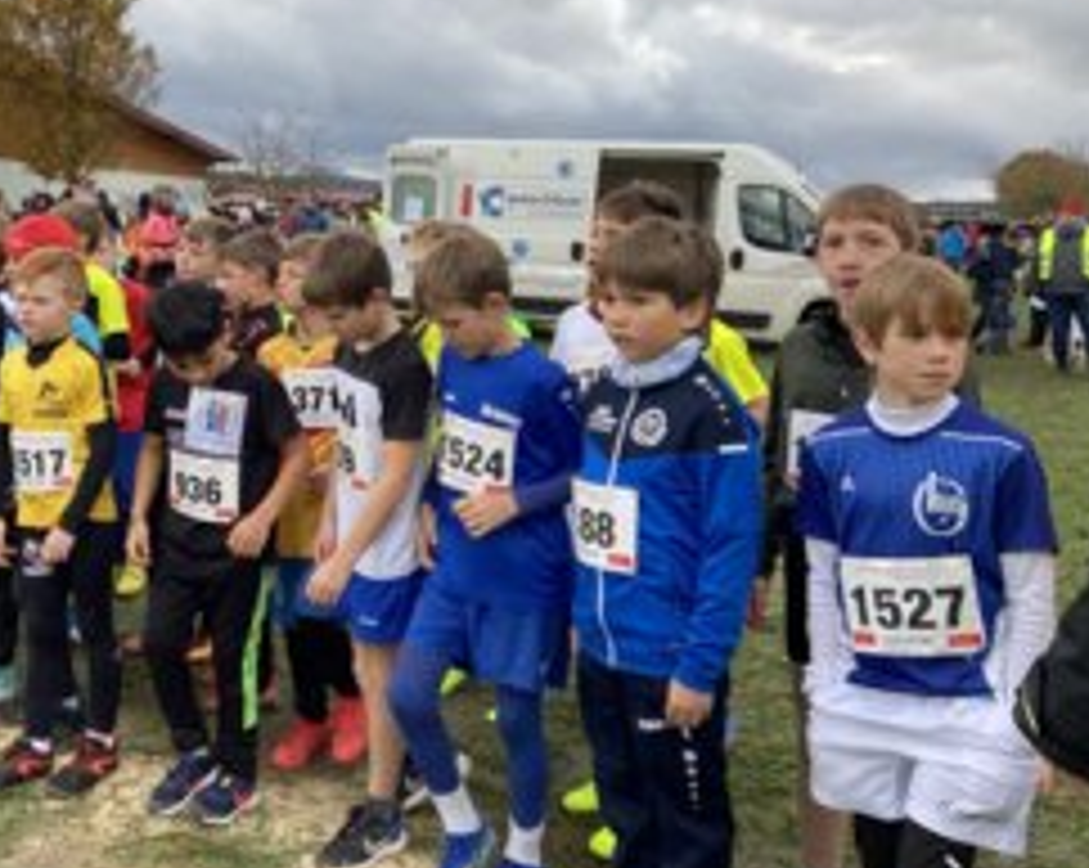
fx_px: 1352
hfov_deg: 42.2
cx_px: 243
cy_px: 315
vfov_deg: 35.4
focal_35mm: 42
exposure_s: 1/398
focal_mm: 4.25
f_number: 1.8
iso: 32
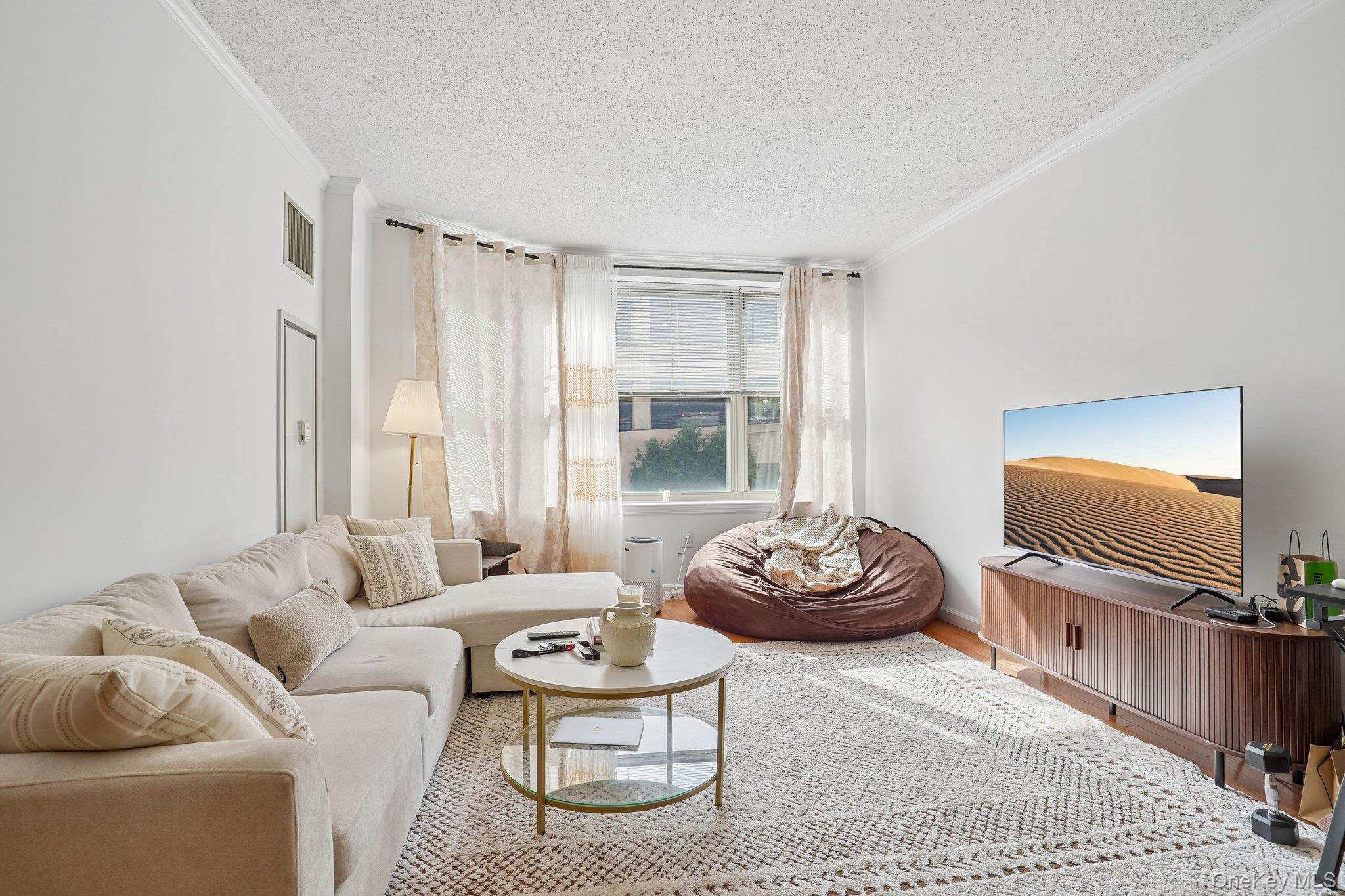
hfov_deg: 93.3
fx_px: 635
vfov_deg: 70.4
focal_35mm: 17
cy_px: 448
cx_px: 672
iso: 125
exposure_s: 1/25
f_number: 8
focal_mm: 17
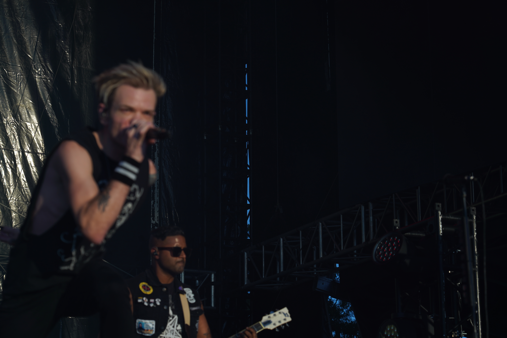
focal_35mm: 105
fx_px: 1479
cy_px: 169
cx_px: 254
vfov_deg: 13.0
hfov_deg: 19.5
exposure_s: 1/400
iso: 100
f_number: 7.1
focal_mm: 105
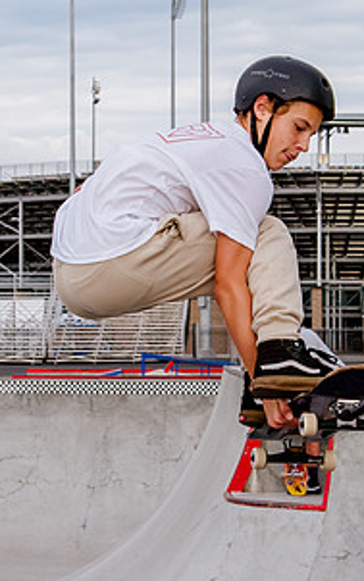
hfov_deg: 9.6
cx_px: 153
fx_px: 2157
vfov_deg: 15.4
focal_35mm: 136
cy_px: 332
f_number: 6.3
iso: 2500
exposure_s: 1/1000
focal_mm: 50
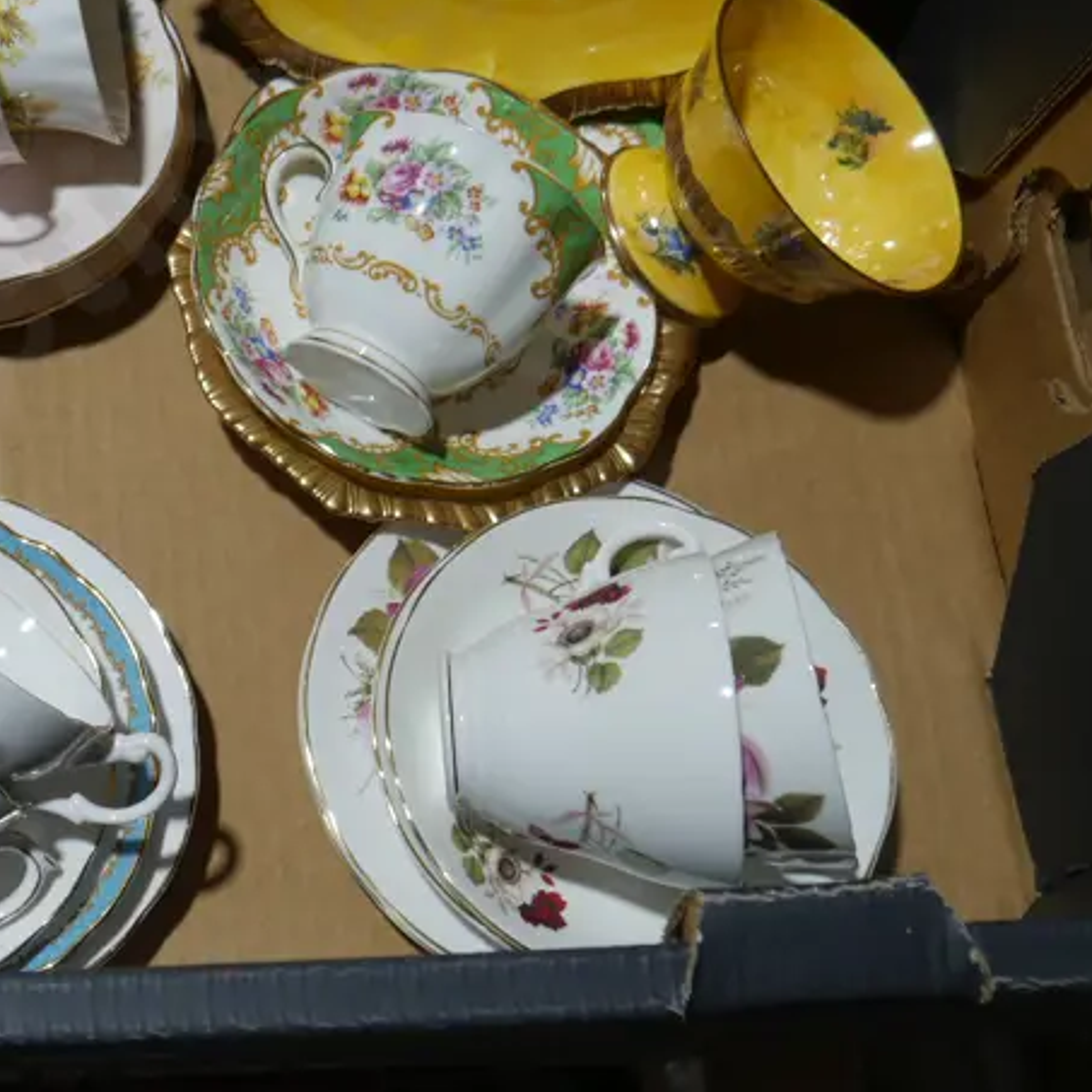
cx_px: -87
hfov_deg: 25.1
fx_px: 2284
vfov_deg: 26.8
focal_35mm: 64
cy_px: 386
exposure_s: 1/125
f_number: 4
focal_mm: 16
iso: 200
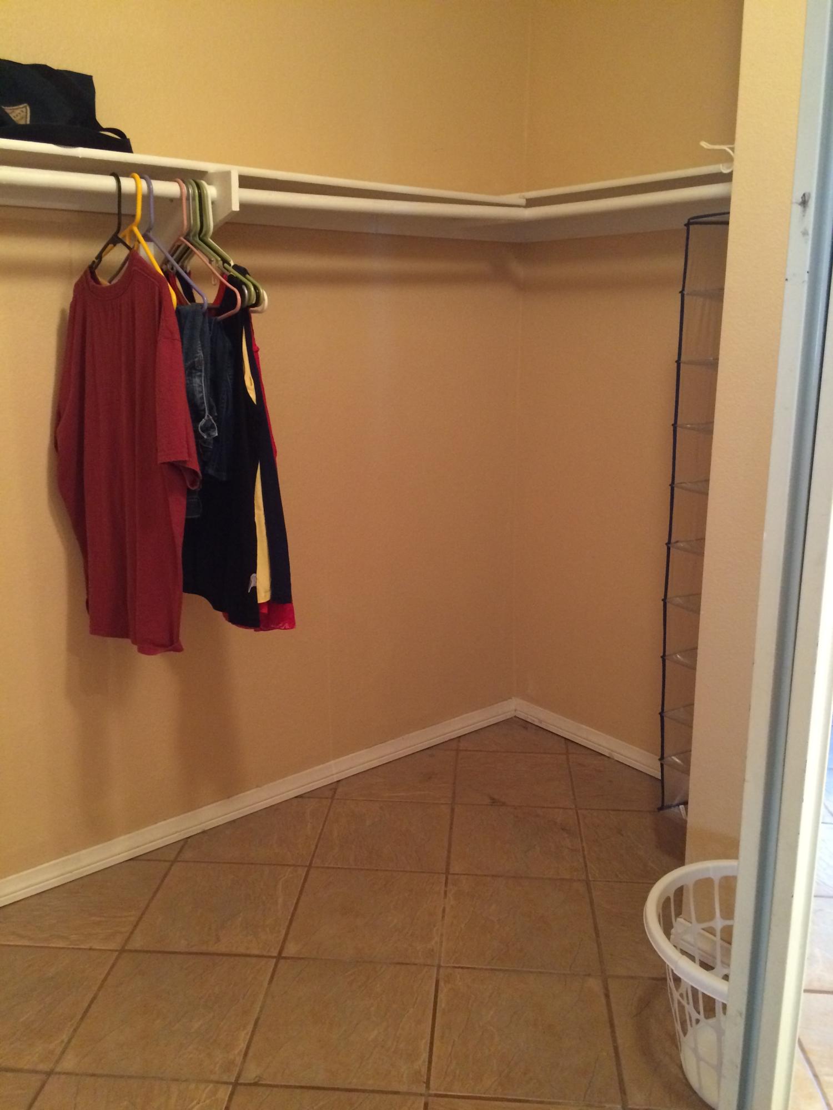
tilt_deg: -14.7
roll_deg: +1.1
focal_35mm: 29
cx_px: 416
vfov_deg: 61.7
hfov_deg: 48.2
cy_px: 555
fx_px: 930
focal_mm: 4.15
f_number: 2.2
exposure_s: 1/30
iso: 320
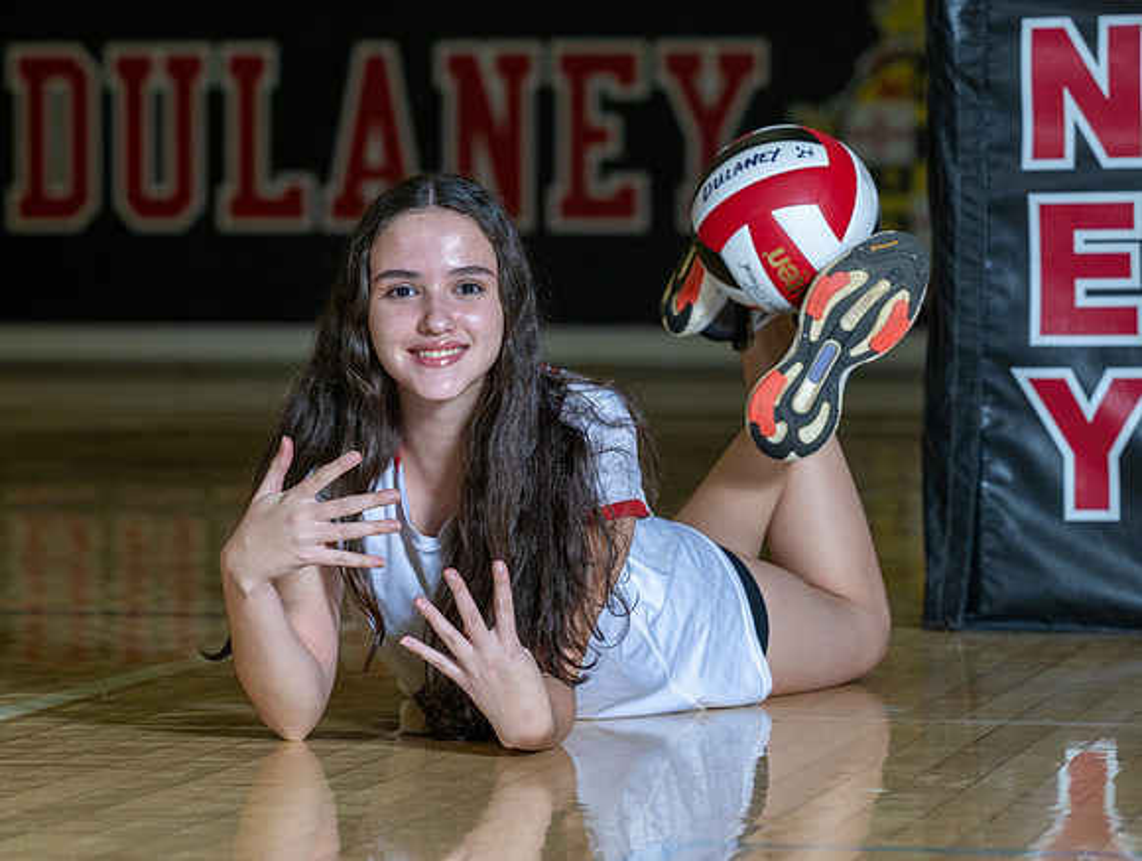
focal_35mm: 160
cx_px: 493
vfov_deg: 9.3
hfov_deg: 12.3
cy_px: 427
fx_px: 5301
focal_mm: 140
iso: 320
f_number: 6.3
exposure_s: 1/200
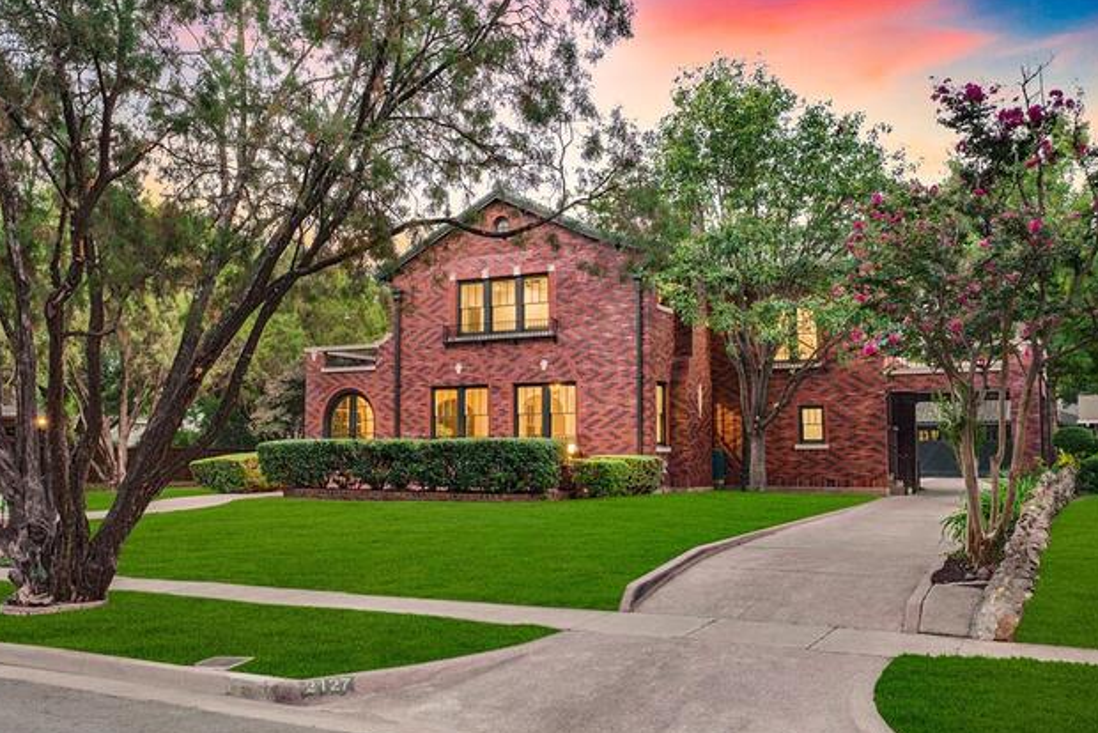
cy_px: 369
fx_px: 976
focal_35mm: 32
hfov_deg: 58.7
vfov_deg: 41.2
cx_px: 542
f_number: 8
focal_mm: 21
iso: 1600
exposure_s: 1/10
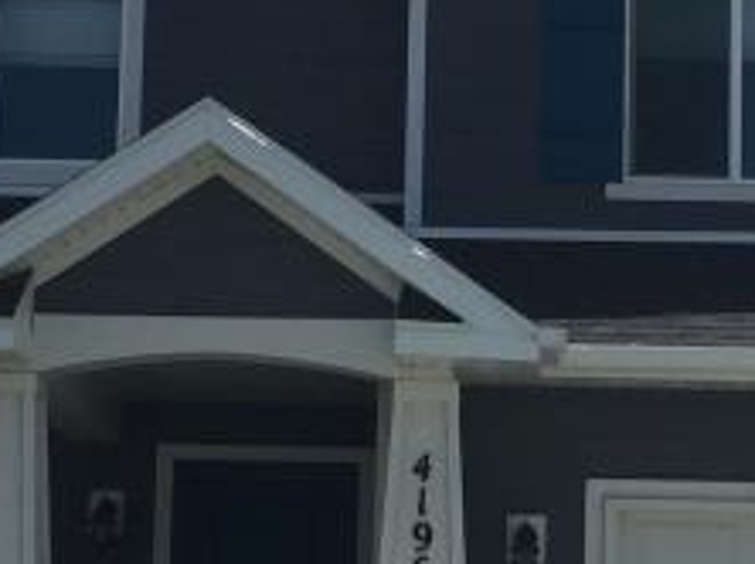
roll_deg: -2.6
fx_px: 2919
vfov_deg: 11.0
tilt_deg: +7.3
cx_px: 609
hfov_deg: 14.6
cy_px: 510
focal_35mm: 134
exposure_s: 1/3300
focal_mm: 4.15
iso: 32
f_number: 2.2
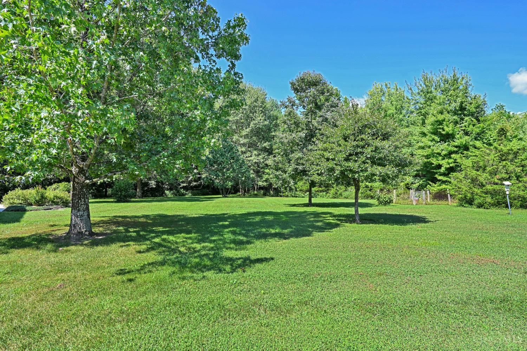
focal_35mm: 18
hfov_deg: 91.6
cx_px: 264
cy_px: 176
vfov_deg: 68.9
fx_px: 256
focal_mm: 17.5
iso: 125
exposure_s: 1/250
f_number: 5.6
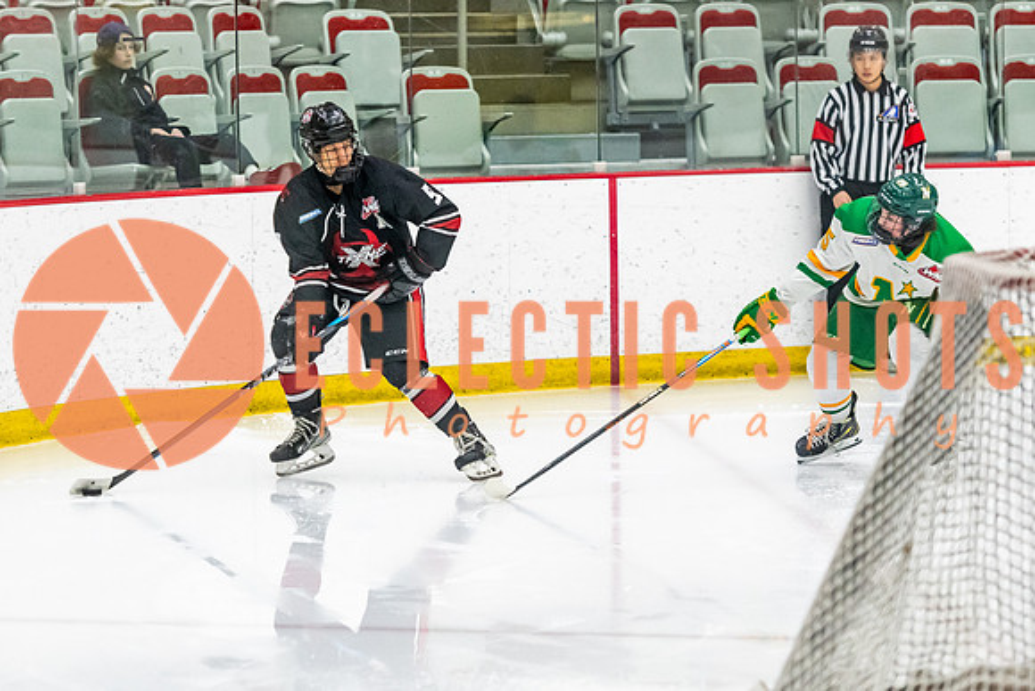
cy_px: 311
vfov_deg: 7.9
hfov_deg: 11.8
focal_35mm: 174
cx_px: 434
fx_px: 4997
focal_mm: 122
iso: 4000
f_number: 2.8
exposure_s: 1/640
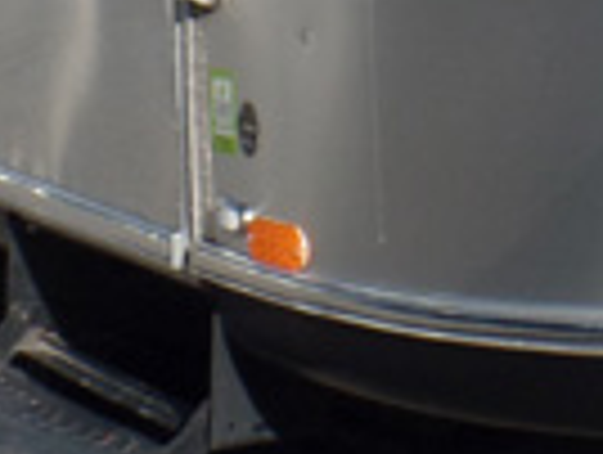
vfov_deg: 10.3
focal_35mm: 137
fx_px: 2391
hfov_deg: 13.5
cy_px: -315
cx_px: 932
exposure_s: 1/1000
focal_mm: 4.1
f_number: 3.2
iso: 80
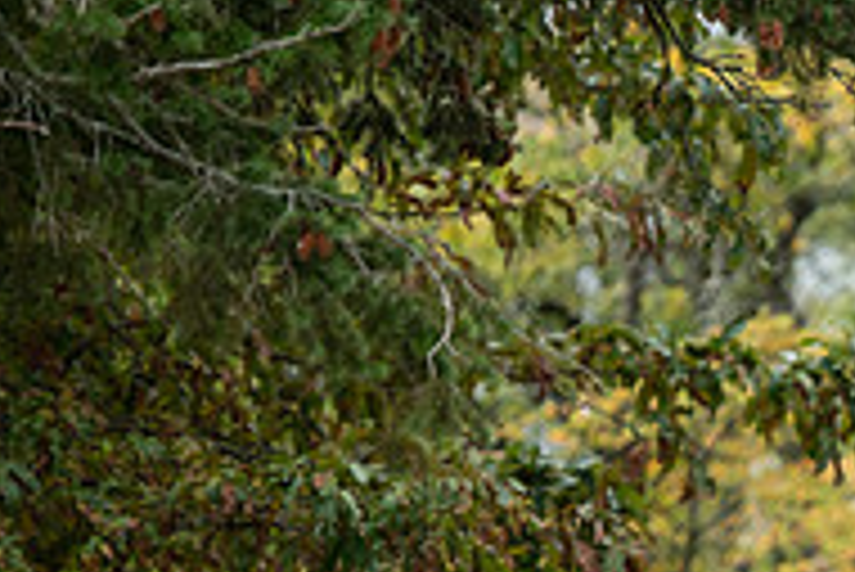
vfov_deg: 2.5
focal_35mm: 549
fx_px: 13048
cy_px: 867
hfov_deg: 3.7
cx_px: 1197
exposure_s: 1/400
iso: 320
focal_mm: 180
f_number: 3.2
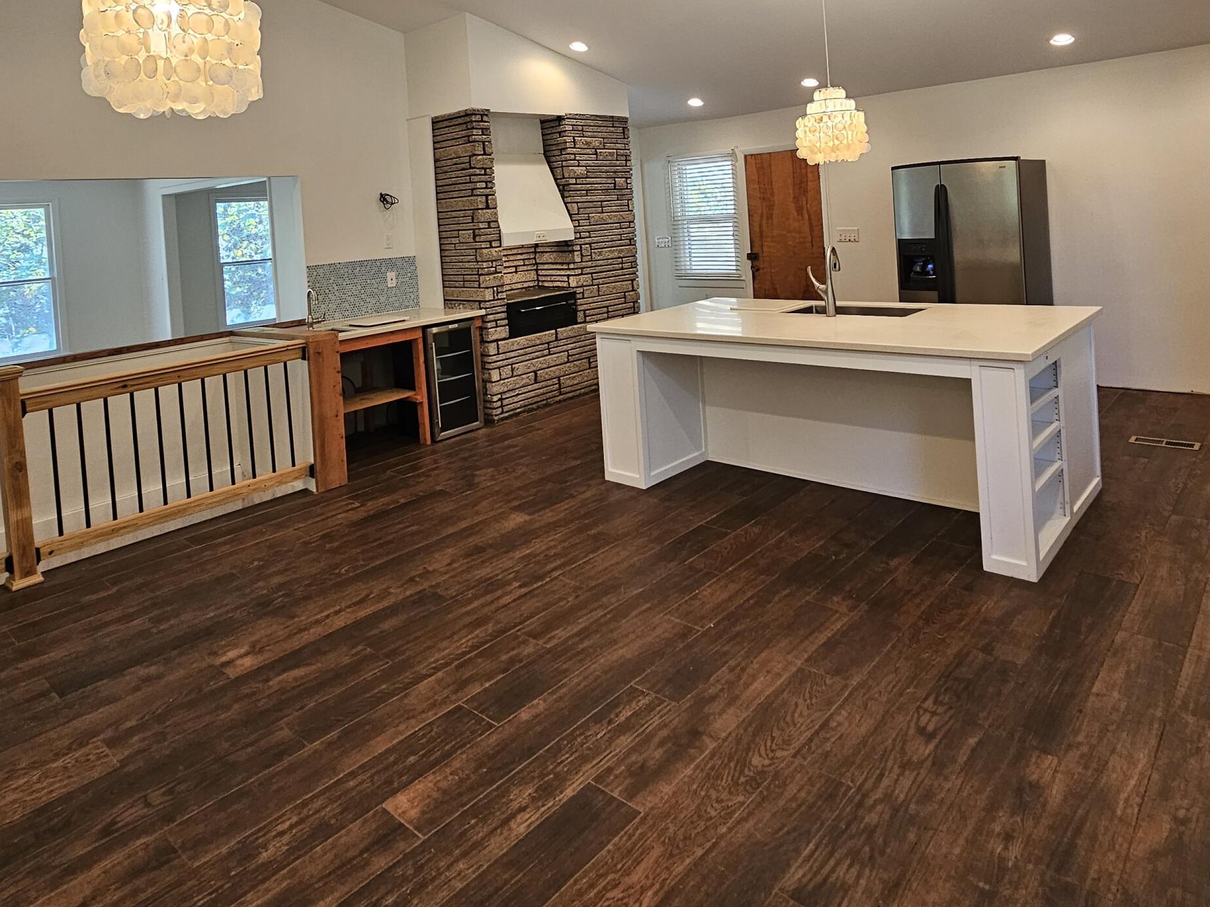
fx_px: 734
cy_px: 212
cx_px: 629
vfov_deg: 59.6
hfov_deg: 78.9
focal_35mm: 21
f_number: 2.2
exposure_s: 1/60
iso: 200
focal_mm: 2.2
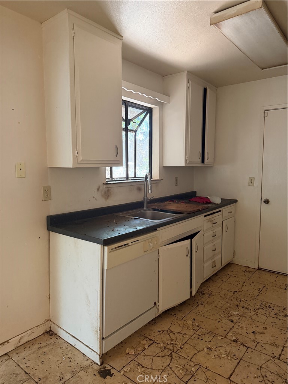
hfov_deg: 56.8
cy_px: 192
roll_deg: +0.5
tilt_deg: -4.0
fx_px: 266
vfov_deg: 71.6
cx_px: 144
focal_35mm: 24
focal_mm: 6.76
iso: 800
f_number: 1.78
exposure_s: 1/52
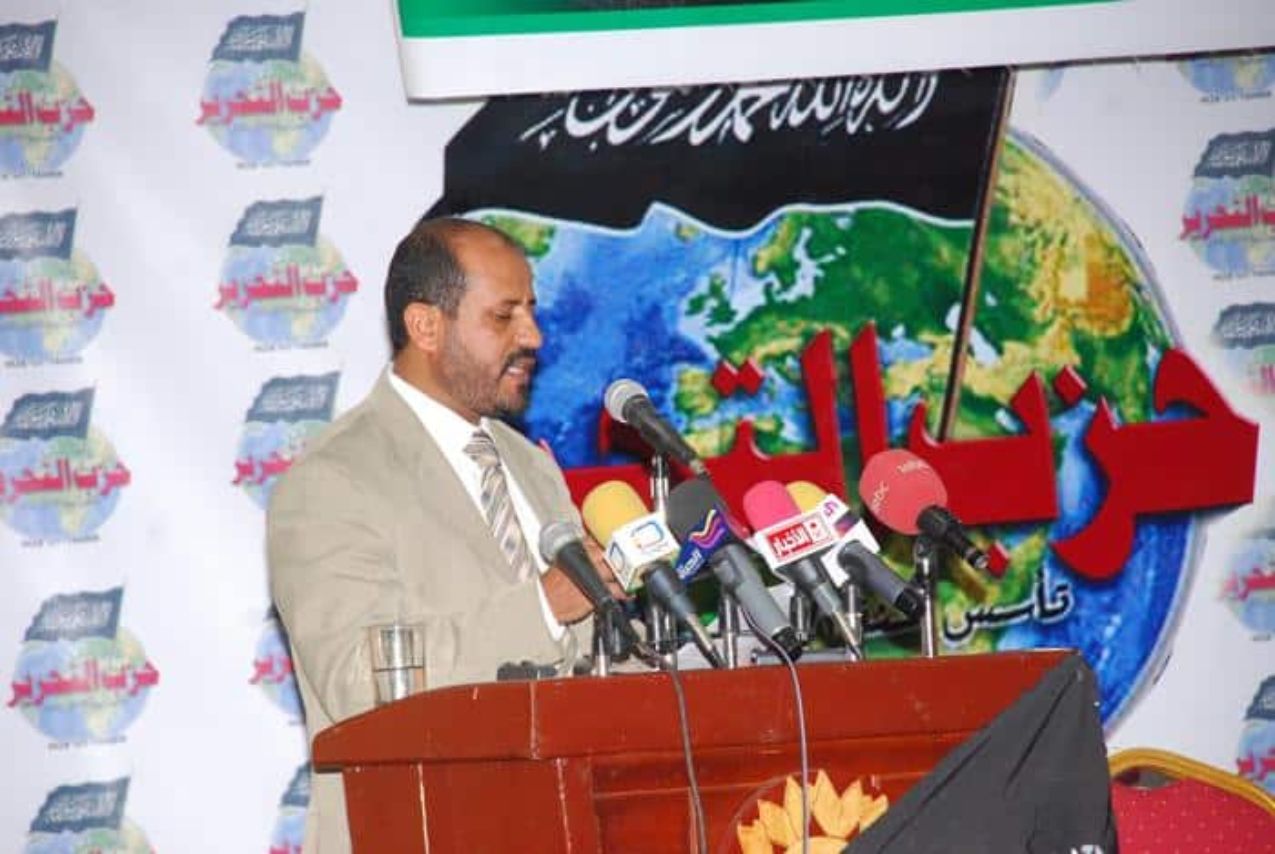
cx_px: 638
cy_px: 427
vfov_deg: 6.8
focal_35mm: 202
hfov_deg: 10.1
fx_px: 7182
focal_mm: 135
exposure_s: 1/80
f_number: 5.6
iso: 1250
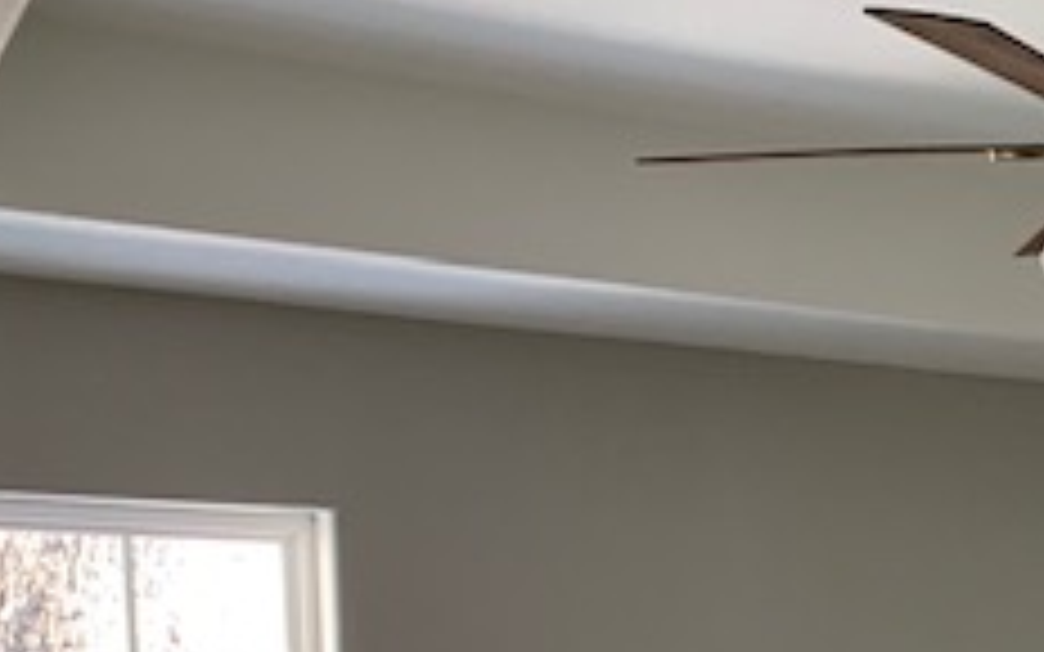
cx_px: 1264
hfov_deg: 24.5
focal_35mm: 76
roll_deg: +1.4
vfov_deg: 15.7
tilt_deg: -5.6
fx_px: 2162
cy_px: 994
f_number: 1.8
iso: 100
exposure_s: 1/82
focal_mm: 4.25
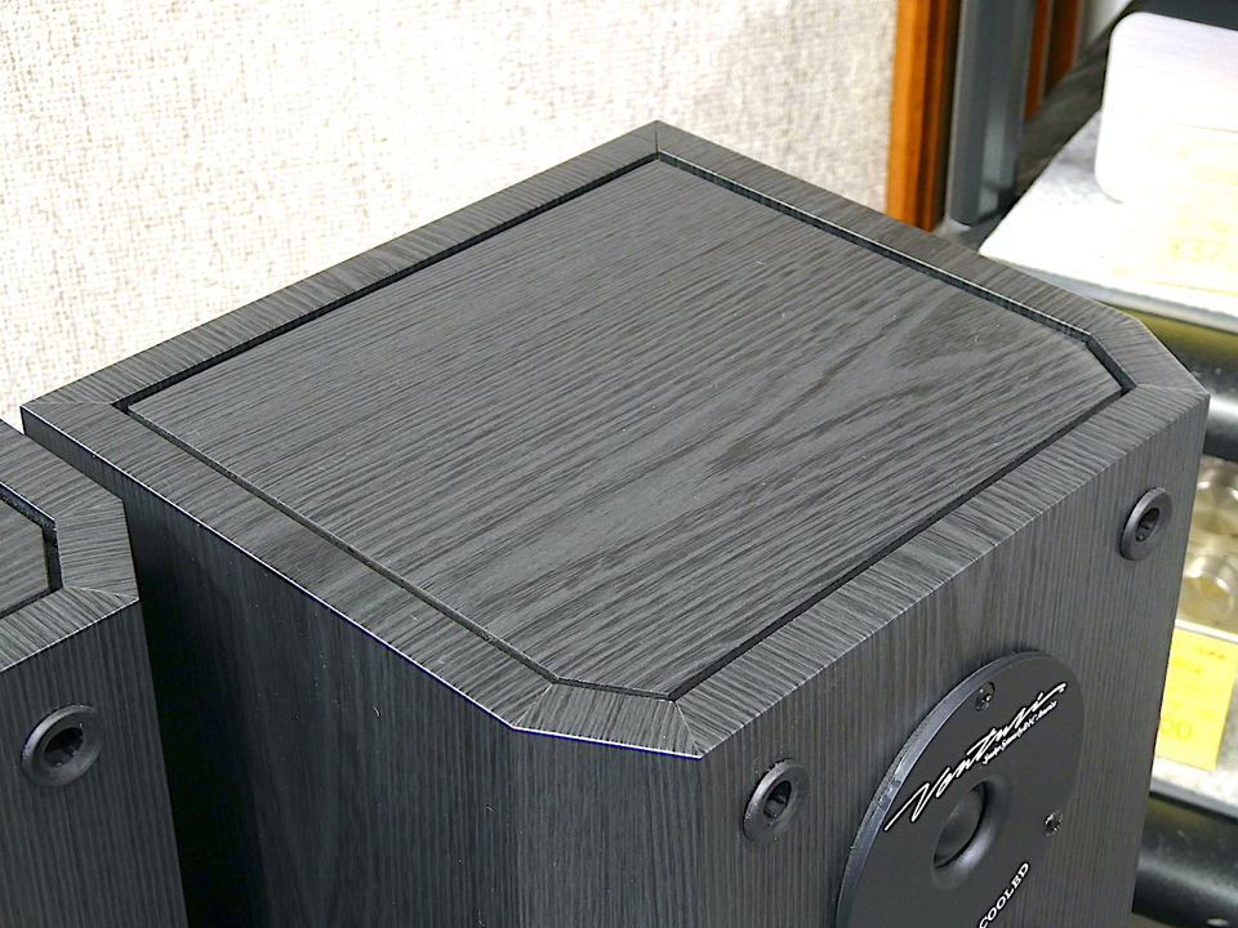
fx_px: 2182
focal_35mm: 61
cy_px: 464
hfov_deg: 31.7
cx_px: 619
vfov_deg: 24.0
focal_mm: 10.9
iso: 200
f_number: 4.3
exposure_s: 1/4
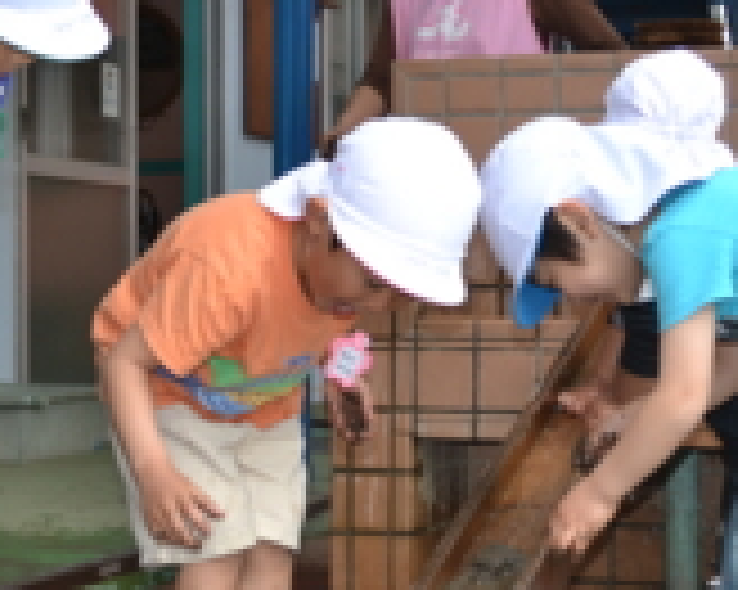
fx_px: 2096
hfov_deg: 20.0
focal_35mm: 96
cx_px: 338
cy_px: 381
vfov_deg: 16.0
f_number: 4.5
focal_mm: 28
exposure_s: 1/125
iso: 220
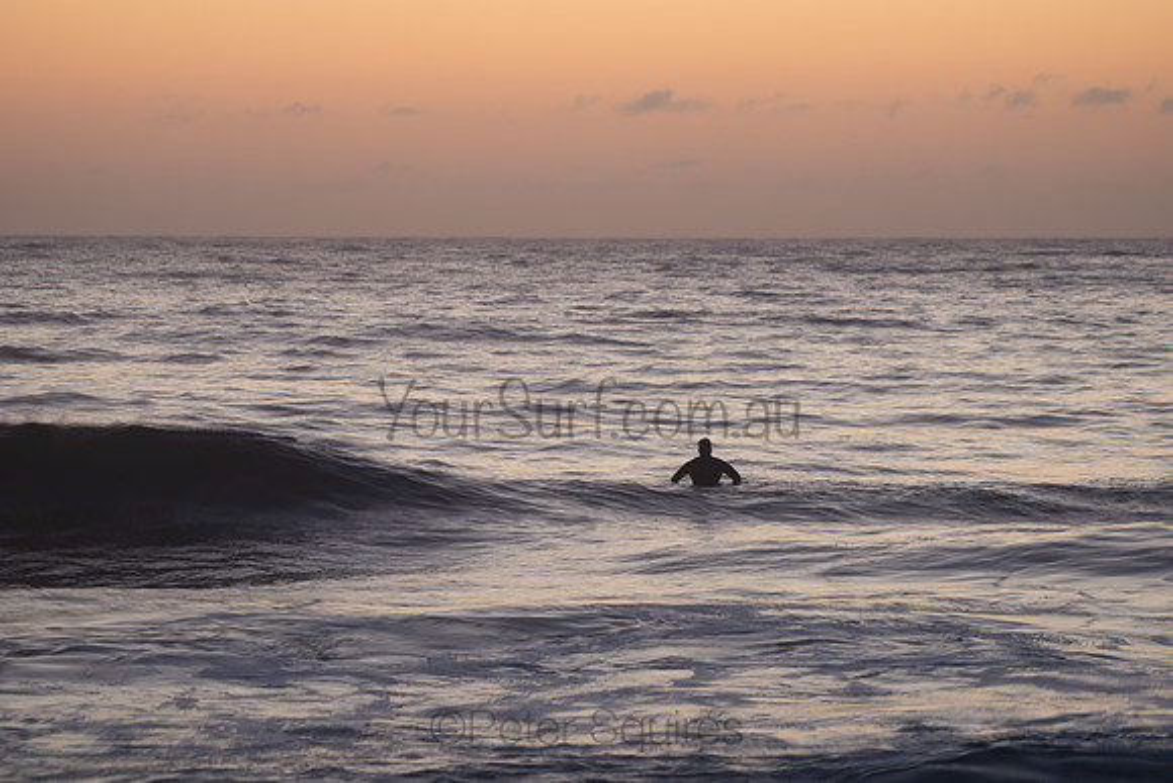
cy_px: 392
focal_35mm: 200
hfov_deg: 10.3
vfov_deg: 6.9
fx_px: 6518
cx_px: 586
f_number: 5.6
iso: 64
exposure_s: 1/10
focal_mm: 200
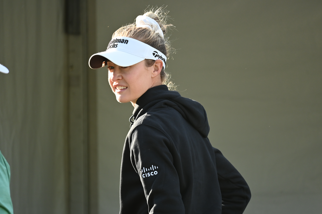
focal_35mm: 375
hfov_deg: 5.5
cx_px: 161
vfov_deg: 3.7
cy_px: 107
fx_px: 3354
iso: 500
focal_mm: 250
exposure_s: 1/400
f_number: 6.3
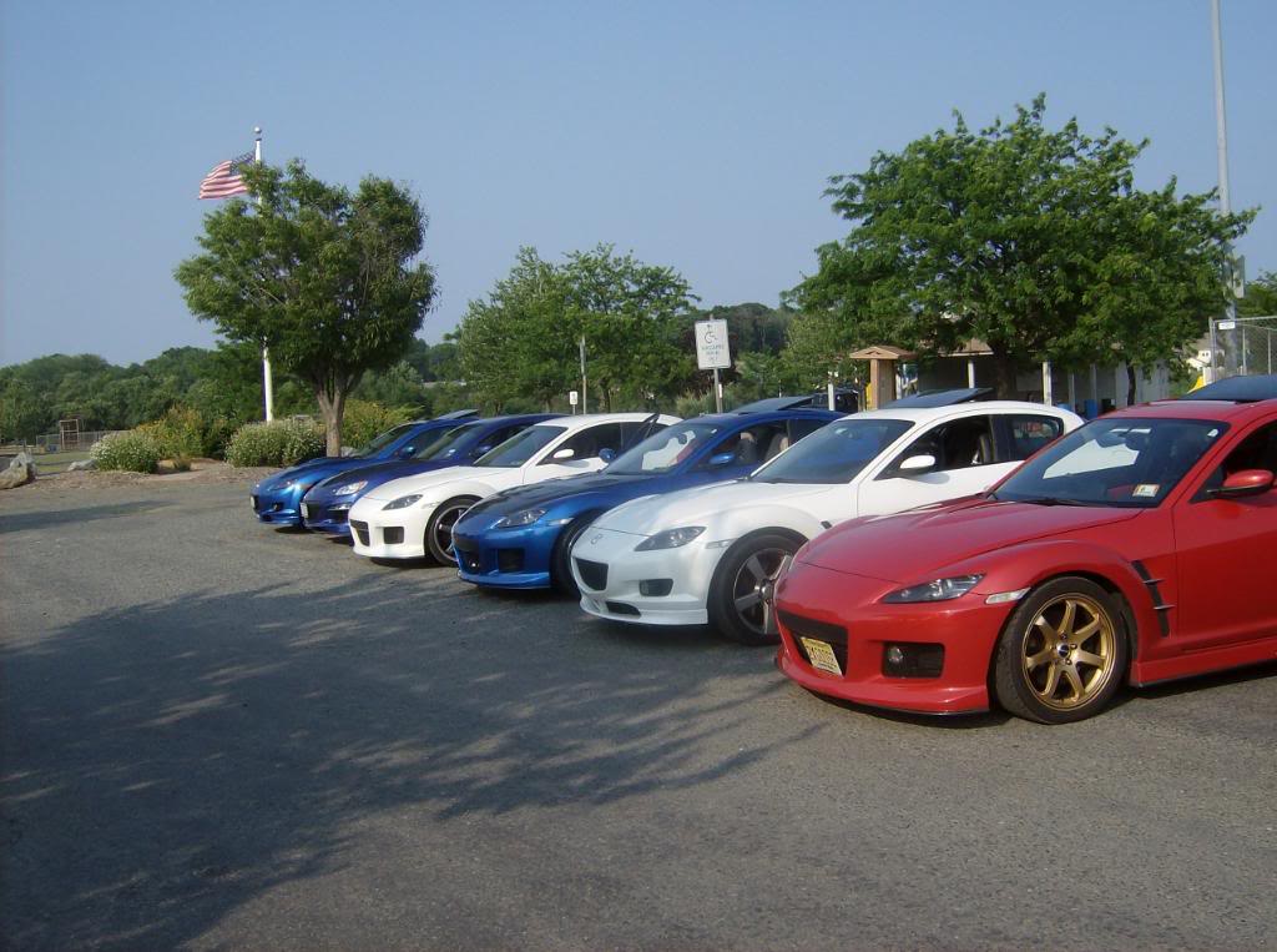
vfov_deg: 39.5
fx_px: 1325
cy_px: 476
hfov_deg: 51.5
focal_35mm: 36
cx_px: 638
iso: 100
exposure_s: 1/747
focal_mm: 6
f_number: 4.7
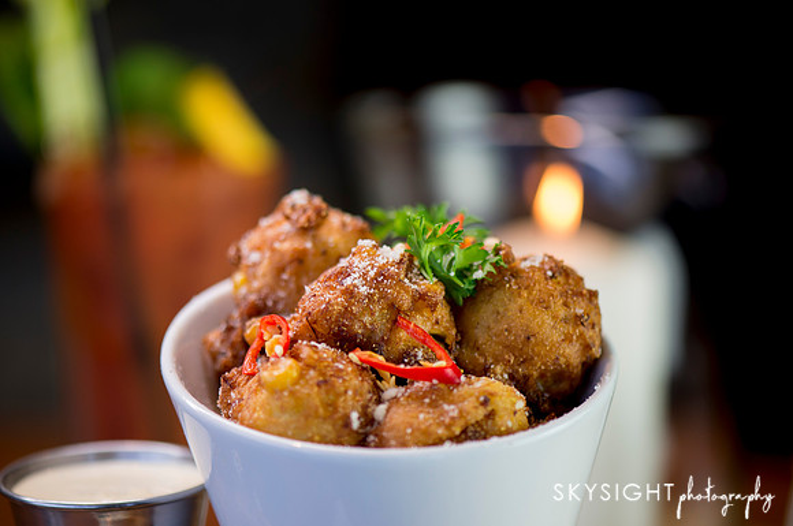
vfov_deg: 11.8
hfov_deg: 17.6
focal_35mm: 116
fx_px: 2555
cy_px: 287
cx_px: 382
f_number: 3
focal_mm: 105
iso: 500
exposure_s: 1/320
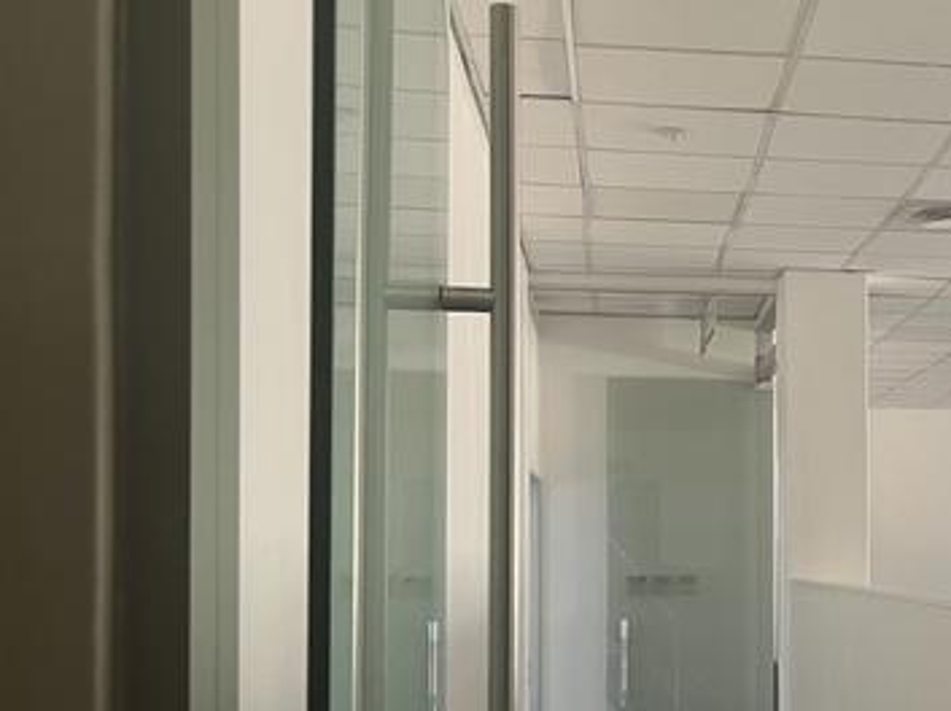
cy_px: 506
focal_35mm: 59
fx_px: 1619
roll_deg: -1.3
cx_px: 970
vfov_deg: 24.6
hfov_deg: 30.3
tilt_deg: +0.9
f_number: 1.6
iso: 100
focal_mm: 5.1
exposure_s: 1/50
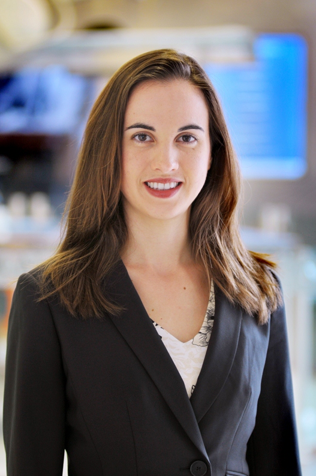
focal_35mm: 130
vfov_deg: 15.8
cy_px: 238
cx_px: 159
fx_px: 1717
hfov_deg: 10.5
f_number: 2.8
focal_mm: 86
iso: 250
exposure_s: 1/40
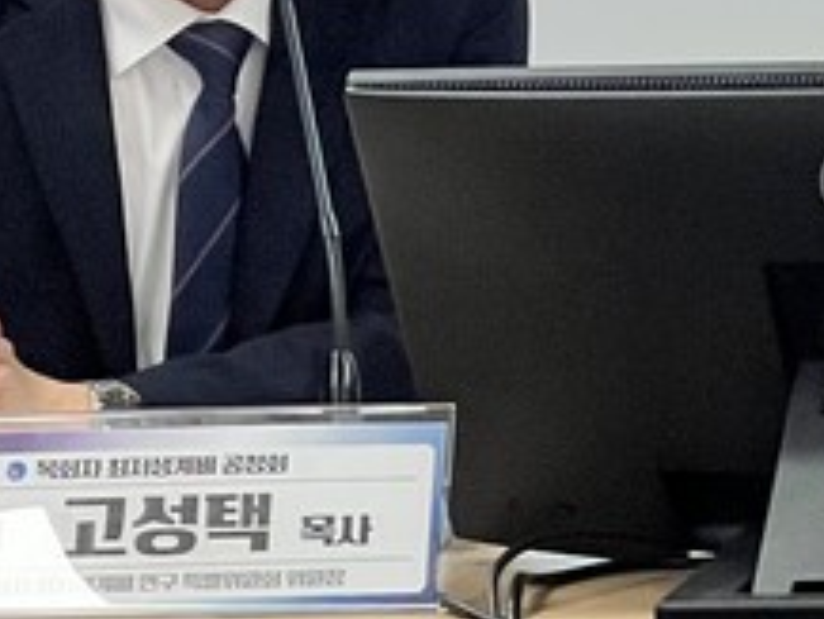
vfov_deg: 4.3
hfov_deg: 5.7
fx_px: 8122
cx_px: 1295
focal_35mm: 341
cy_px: -623
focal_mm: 9
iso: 125
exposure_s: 1/120
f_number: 2.8
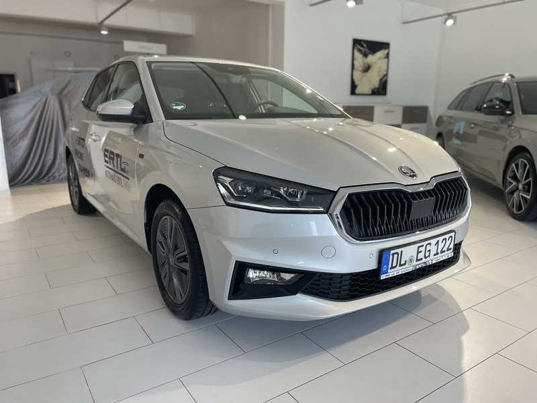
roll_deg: -0.4
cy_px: 202
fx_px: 403
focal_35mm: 26
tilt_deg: -12.8
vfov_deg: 53.1
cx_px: 268
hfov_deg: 67.3
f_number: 1.6
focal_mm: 4.2
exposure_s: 1/107
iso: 50
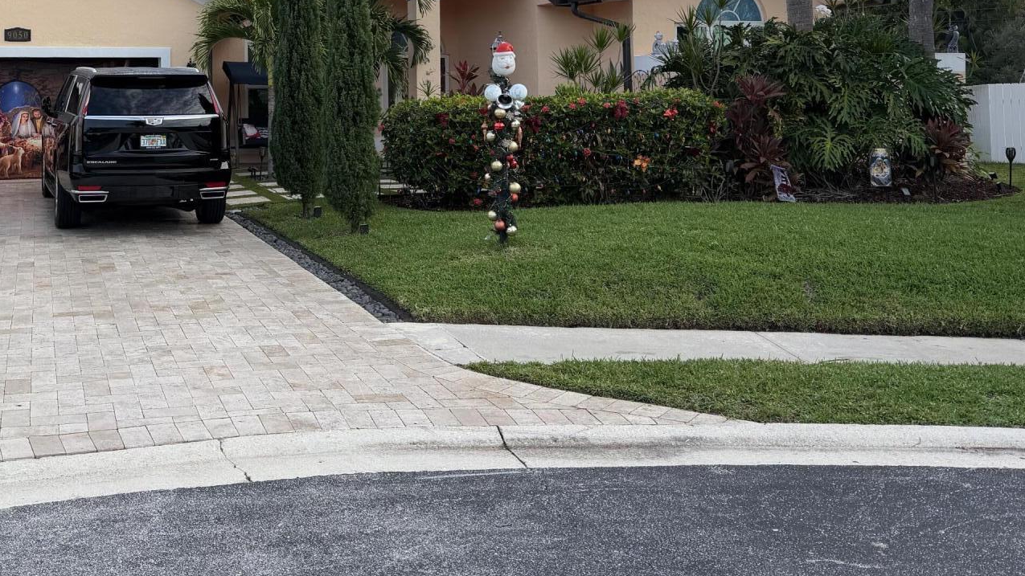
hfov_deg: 47.5
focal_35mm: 41
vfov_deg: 28.0
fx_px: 1114
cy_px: 67
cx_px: 249
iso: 80
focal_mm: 6.76
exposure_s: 1/1812
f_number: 1.78
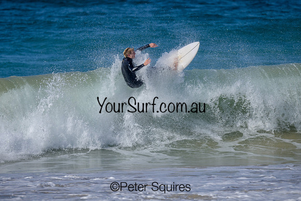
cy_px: 113
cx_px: 124
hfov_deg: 1.9
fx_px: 9191
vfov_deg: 1.3
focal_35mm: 1099
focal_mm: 800
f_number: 6.3
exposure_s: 1/2000
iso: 200
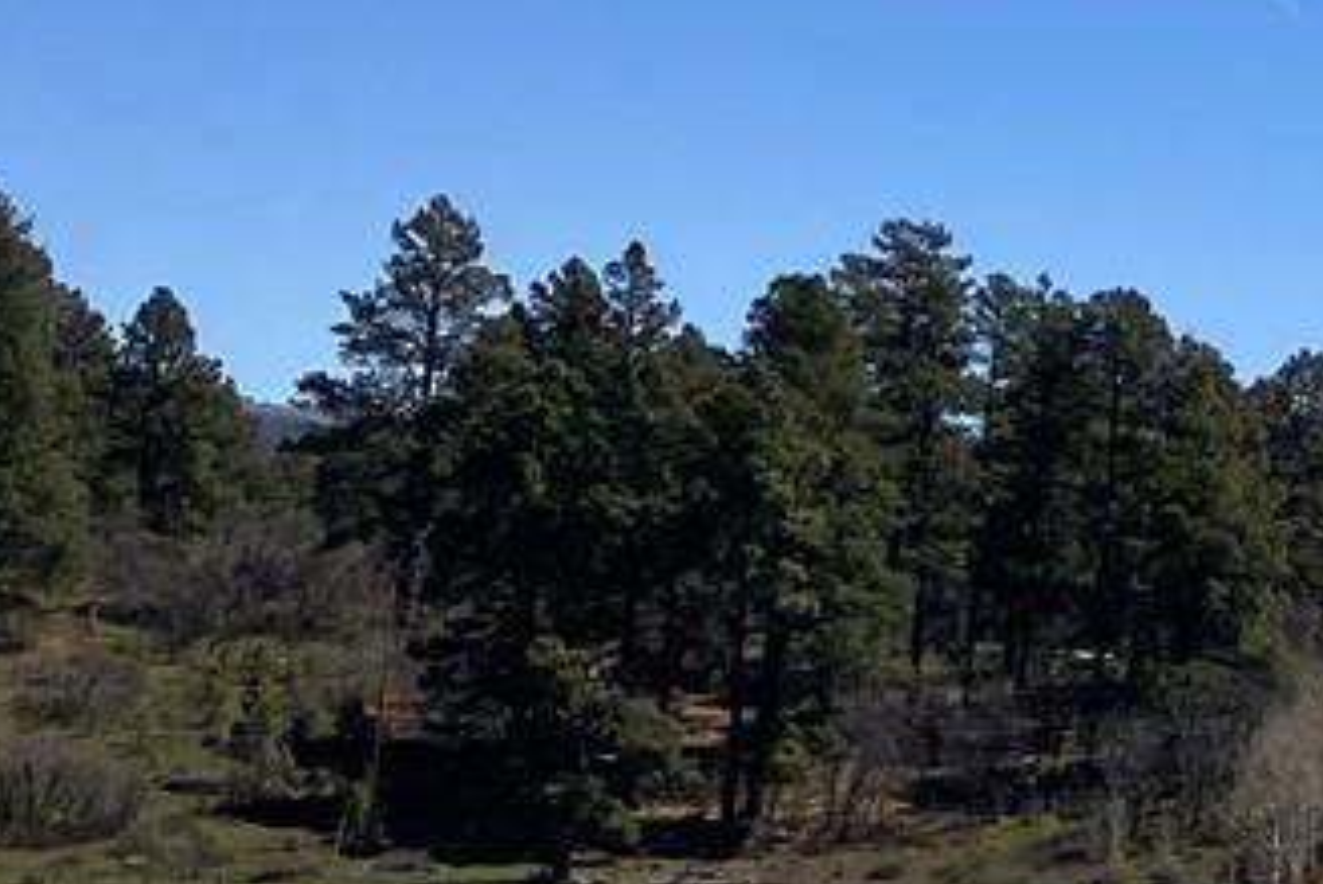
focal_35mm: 142
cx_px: 3009
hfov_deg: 12.1
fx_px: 5221
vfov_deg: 9.6
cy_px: -4
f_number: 1.8
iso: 32
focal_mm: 3.99
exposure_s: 1/2404
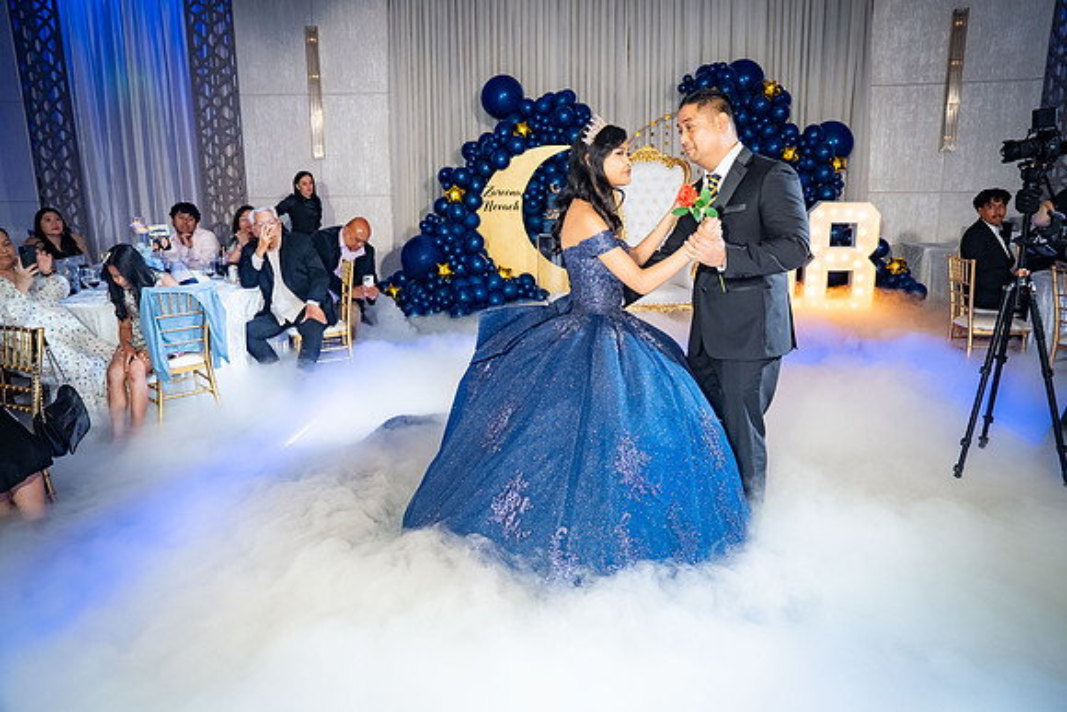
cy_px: 356
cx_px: 534
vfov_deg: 53.2
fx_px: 711
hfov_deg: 73.7
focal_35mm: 24
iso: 800
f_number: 4
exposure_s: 1/160
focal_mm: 24
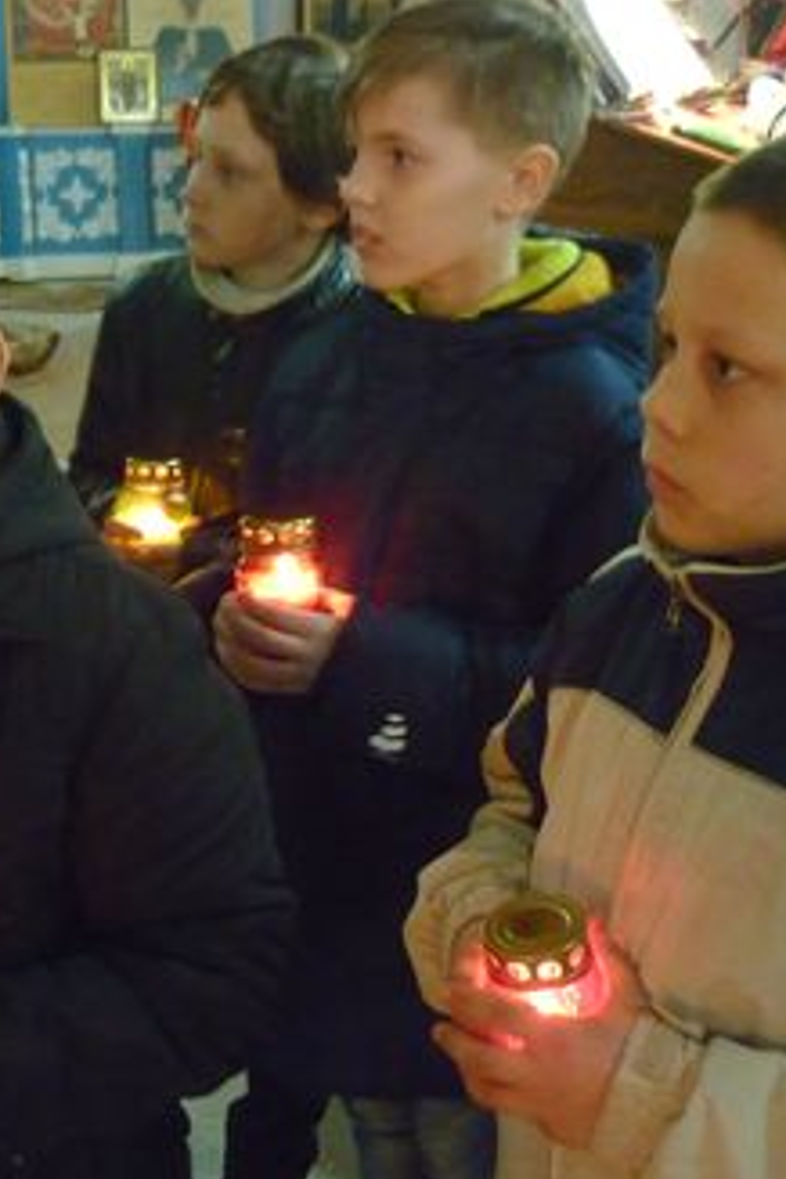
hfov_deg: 28.5
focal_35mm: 47
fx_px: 1539
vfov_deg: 41.9
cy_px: 602
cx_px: 278
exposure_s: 1/10
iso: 800
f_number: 2.8
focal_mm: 5.5
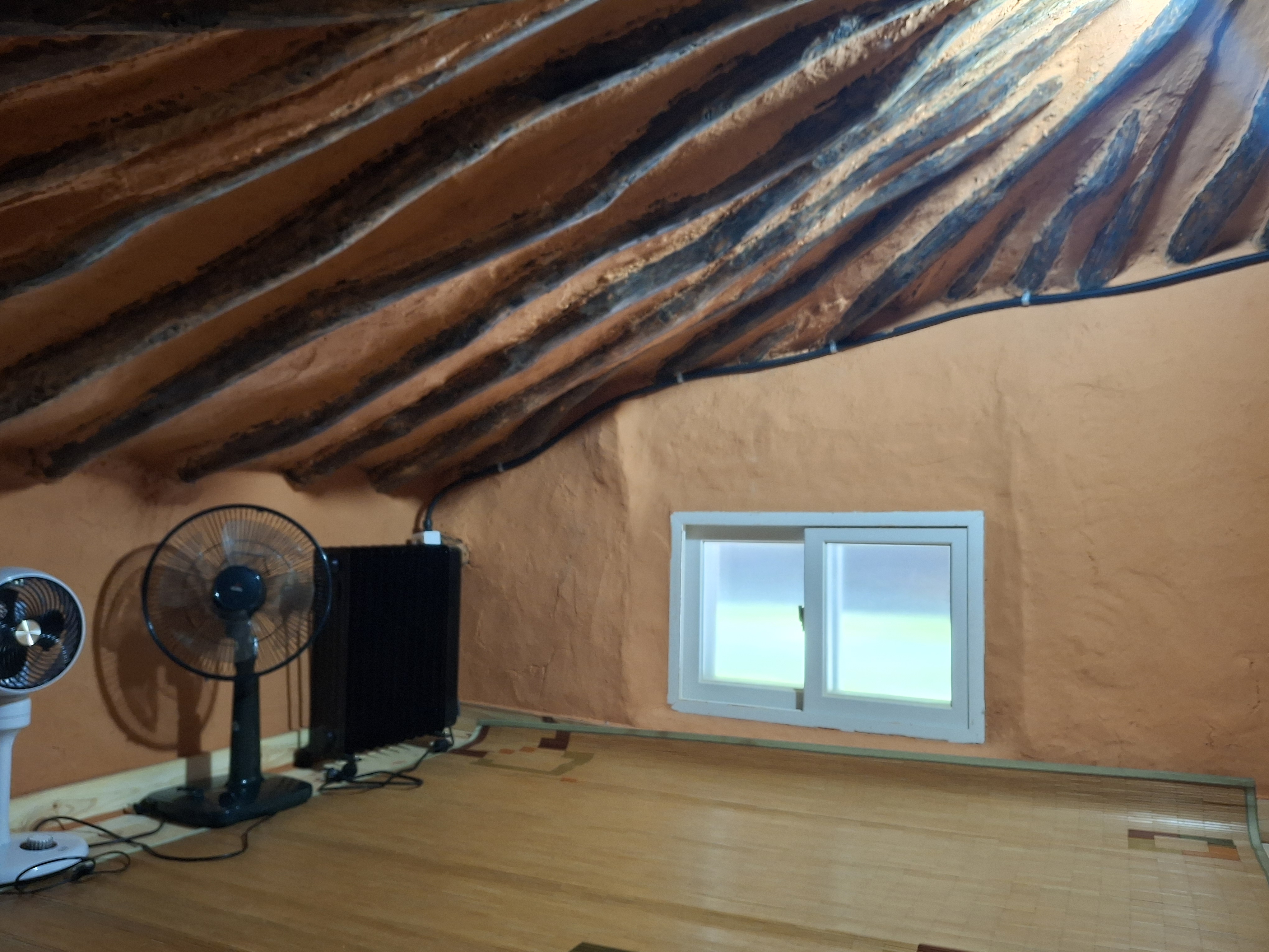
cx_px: 634
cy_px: 476
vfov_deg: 54.9
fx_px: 916
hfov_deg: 69.4
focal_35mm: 25
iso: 250
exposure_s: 1/40
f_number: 1.8
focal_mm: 4.69
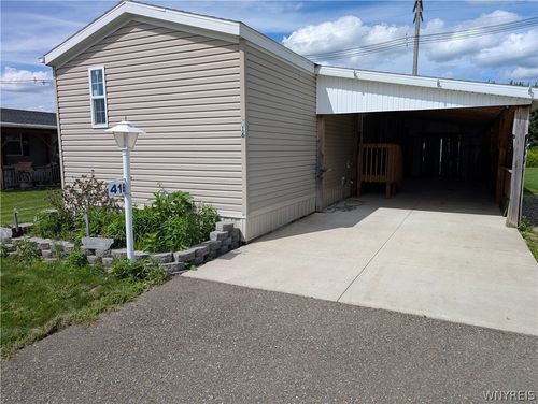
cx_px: 269
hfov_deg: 71.5
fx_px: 373
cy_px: 202
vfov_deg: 56.9
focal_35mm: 24
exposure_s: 1/1845
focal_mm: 6.9
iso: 21
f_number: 1.68
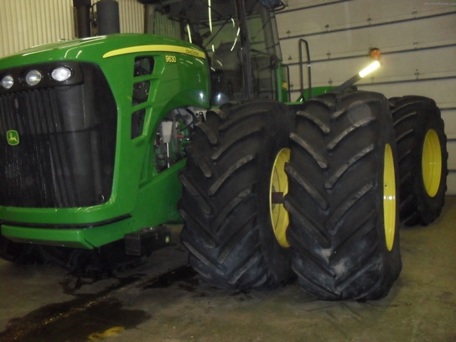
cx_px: 228
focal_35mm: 35
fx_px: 461
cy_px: 171
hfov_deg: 52.6
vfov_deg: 40.7
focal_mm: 6.3
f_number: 3.2
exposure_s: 1/45
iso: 400
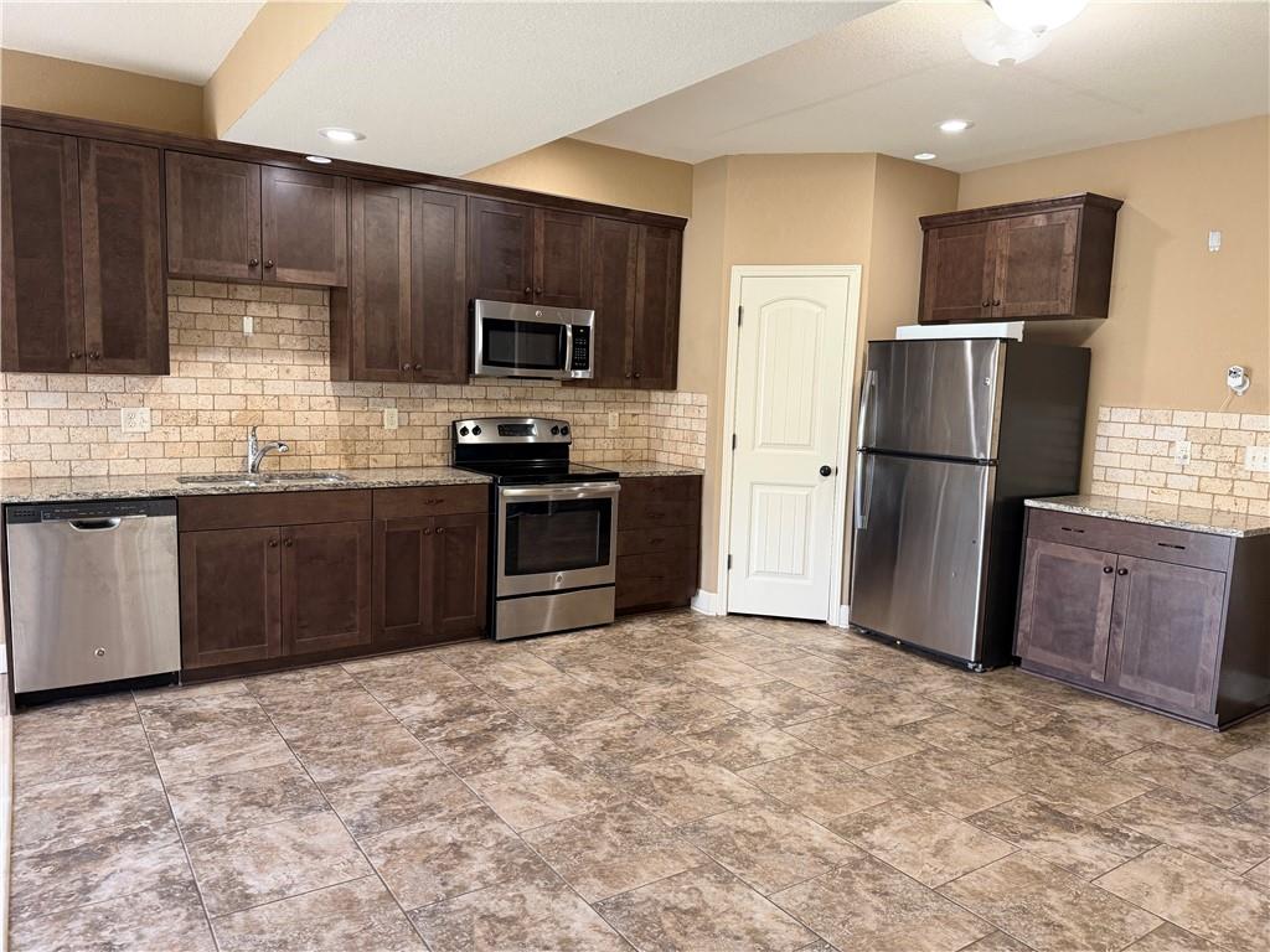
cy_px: 476
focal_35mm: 24
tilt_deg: -6.3
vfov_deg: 56.8
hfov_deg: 71.6
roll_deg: -1.8
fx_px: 881
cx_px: 635
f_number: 1.78
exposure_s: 1/60
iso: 250
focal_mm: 6.76
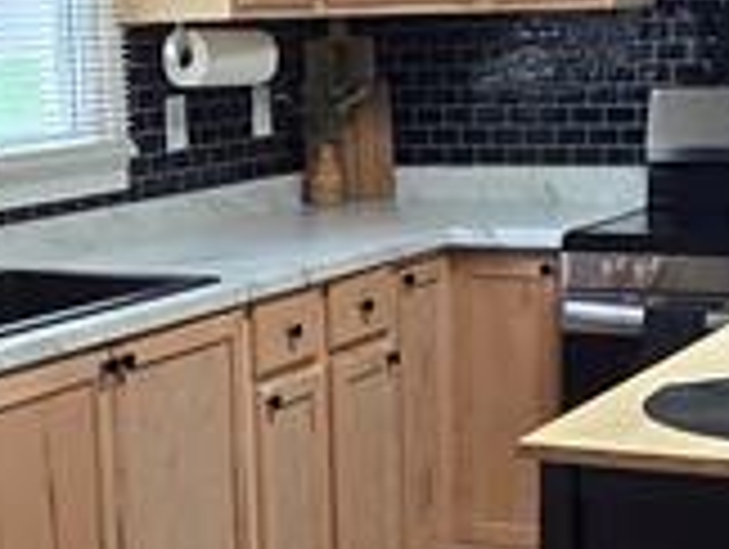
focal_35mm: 82
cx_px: 328
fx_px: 1729
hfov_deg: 23.8
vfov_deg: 17.9
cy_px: 432
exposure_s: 1/60
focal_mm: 2.2
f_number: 2.2
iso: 200
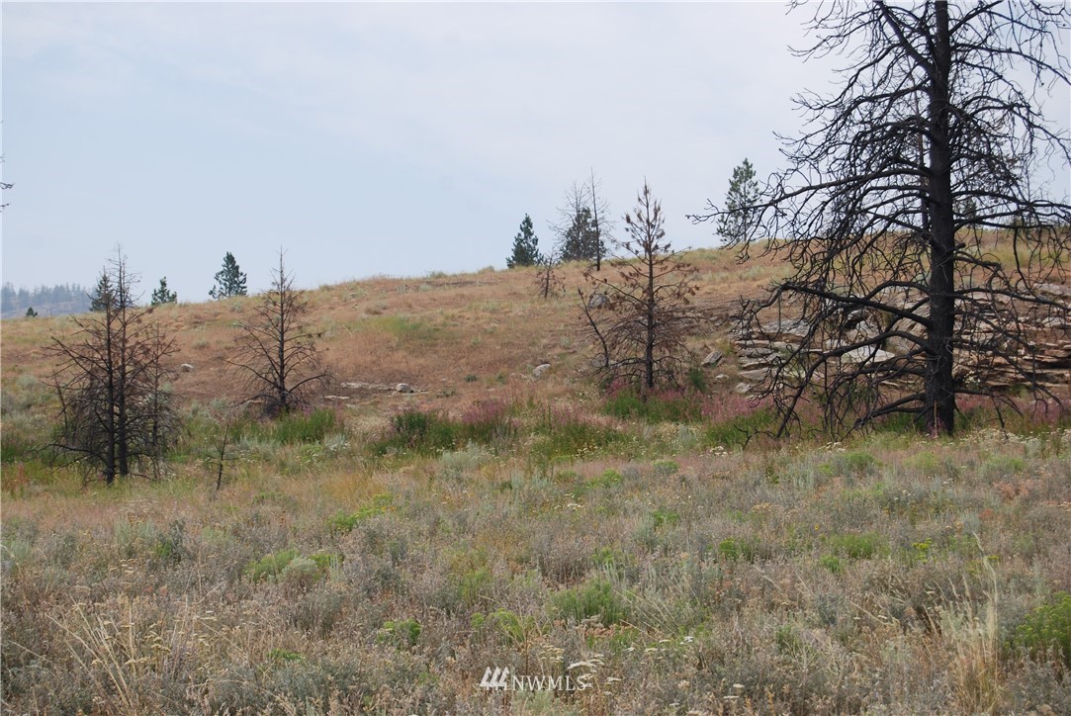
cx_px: 536
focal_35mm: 82
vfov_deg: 16.6
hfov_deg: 24.6
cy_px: 358
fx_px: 2456
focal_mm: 55
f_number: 7.1
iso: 100
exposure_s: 1/200
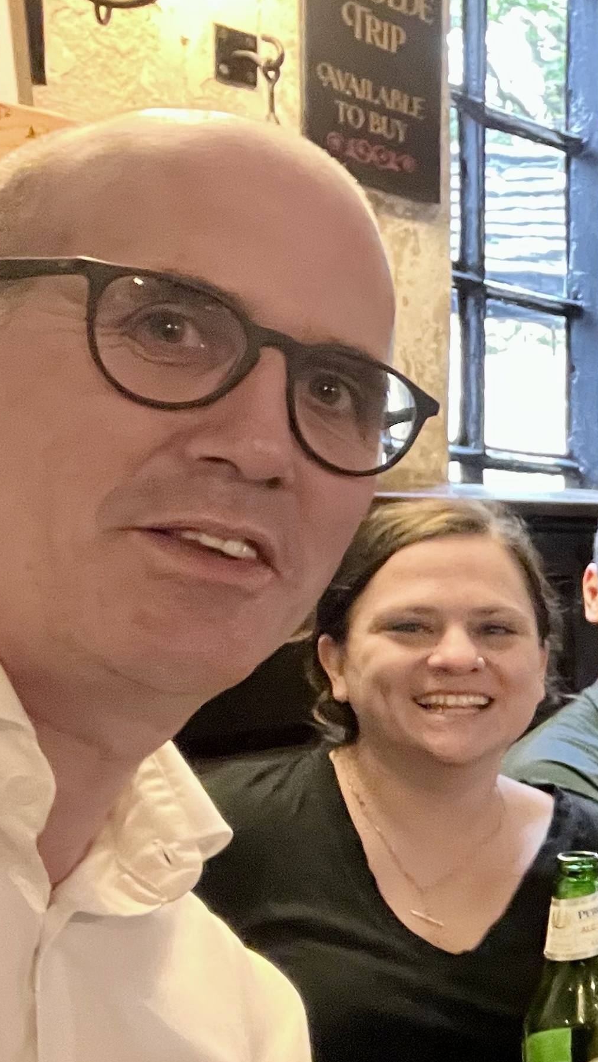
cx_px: 1132
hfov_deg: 17.0
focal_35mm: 56
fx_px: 1578
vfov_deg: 36.3
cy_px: 802
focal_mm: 2.71
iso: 640
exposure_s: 1/25
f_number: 2.2
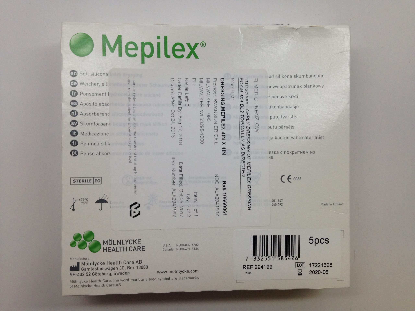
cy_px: 156
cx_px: 208
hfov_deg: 55.4
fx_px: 396
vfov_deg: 42.9
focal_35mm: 33
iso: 80
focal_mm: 4.12
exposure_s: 1/120
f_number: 2.4
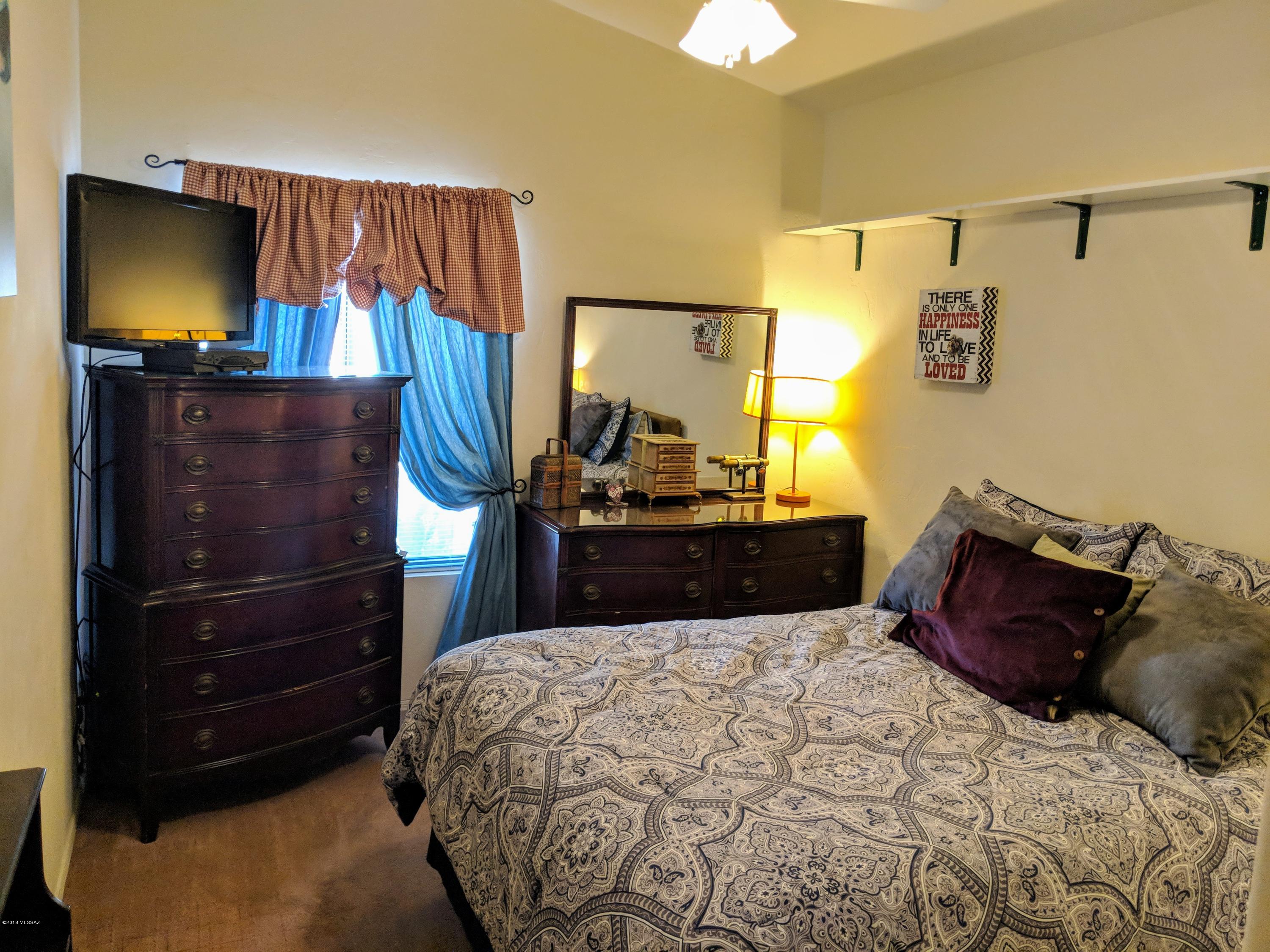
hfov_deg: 65.3
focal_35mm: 27
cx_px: 635
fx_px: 991
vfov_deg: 51.4
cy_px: 476
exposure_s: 1/120
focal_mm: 4.44
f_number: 1.8
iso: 356
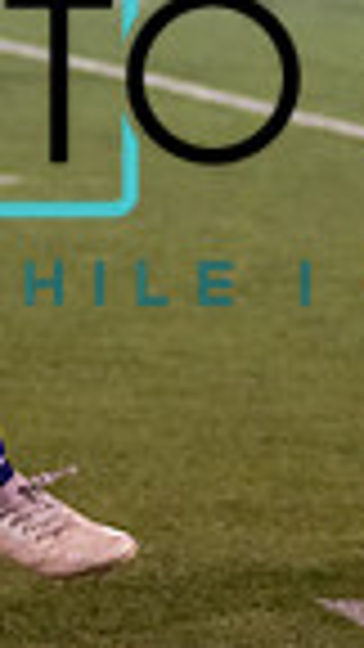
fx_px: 5233
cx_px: -274
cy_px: 156
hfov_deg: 4.0
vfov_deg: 7.1
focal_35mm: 305
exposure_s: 1/1000
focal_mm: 70
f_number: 2.8
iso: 4000
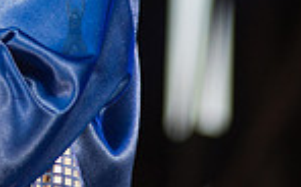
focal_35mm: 647
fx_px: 5299
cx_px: -126
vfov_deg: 2.0
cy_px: -41
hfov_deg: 3.2
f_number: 3.5
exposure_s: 1/400
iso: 1250
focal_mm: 145
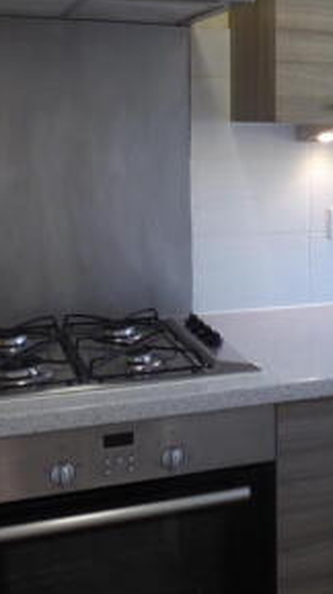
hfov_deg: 21.1
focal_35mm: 55
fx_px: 866
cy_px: 264
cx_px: 330
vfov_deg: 37.8
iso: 250
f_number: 3.3
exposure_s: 1/60
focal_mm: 4.3
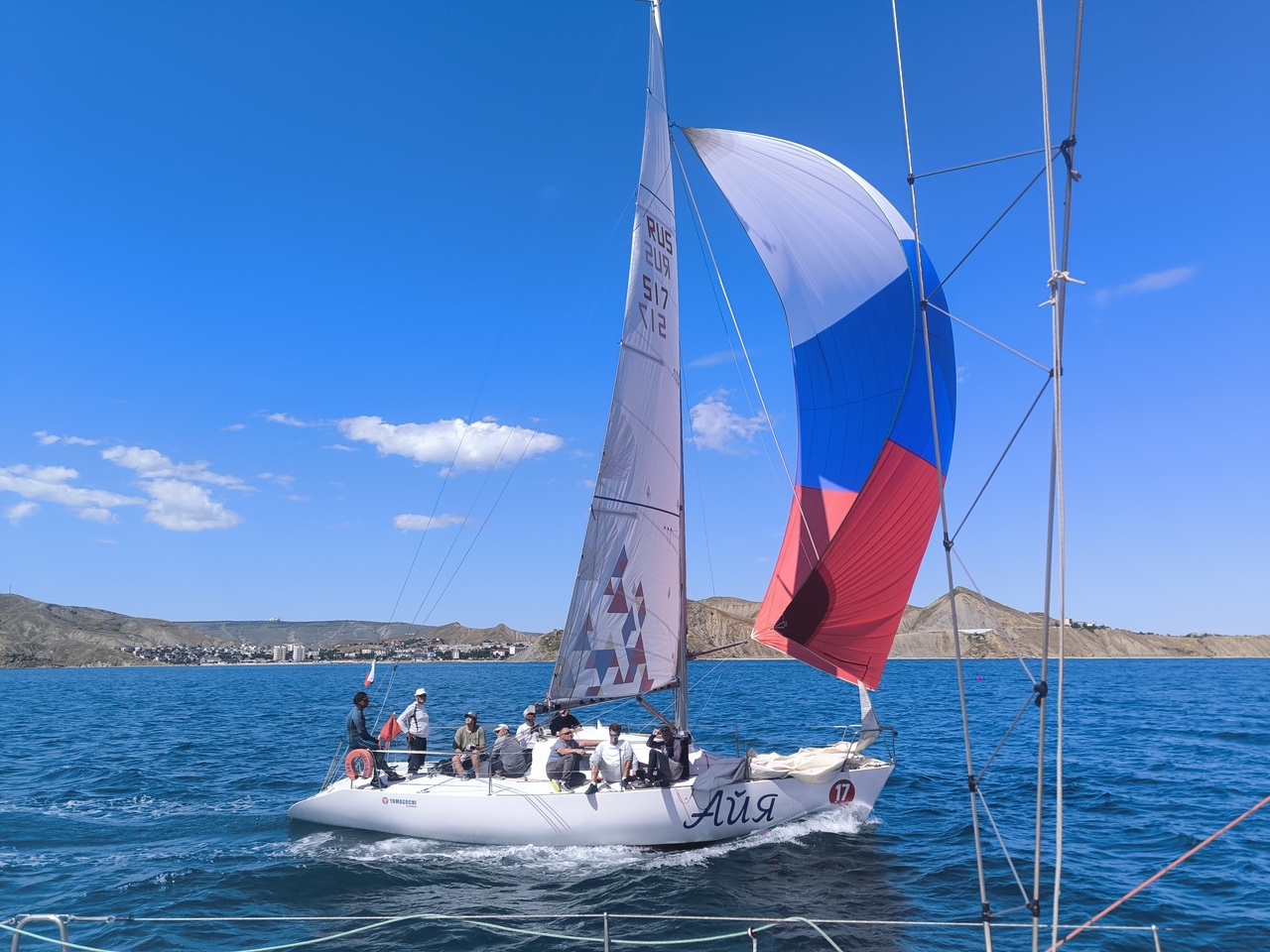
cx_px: 635
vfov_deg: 56.8
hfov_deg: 71.6
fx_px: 881
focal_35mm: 24
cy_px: 476
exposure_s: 1/2152
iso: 50
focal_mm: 6.92
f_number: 1.9
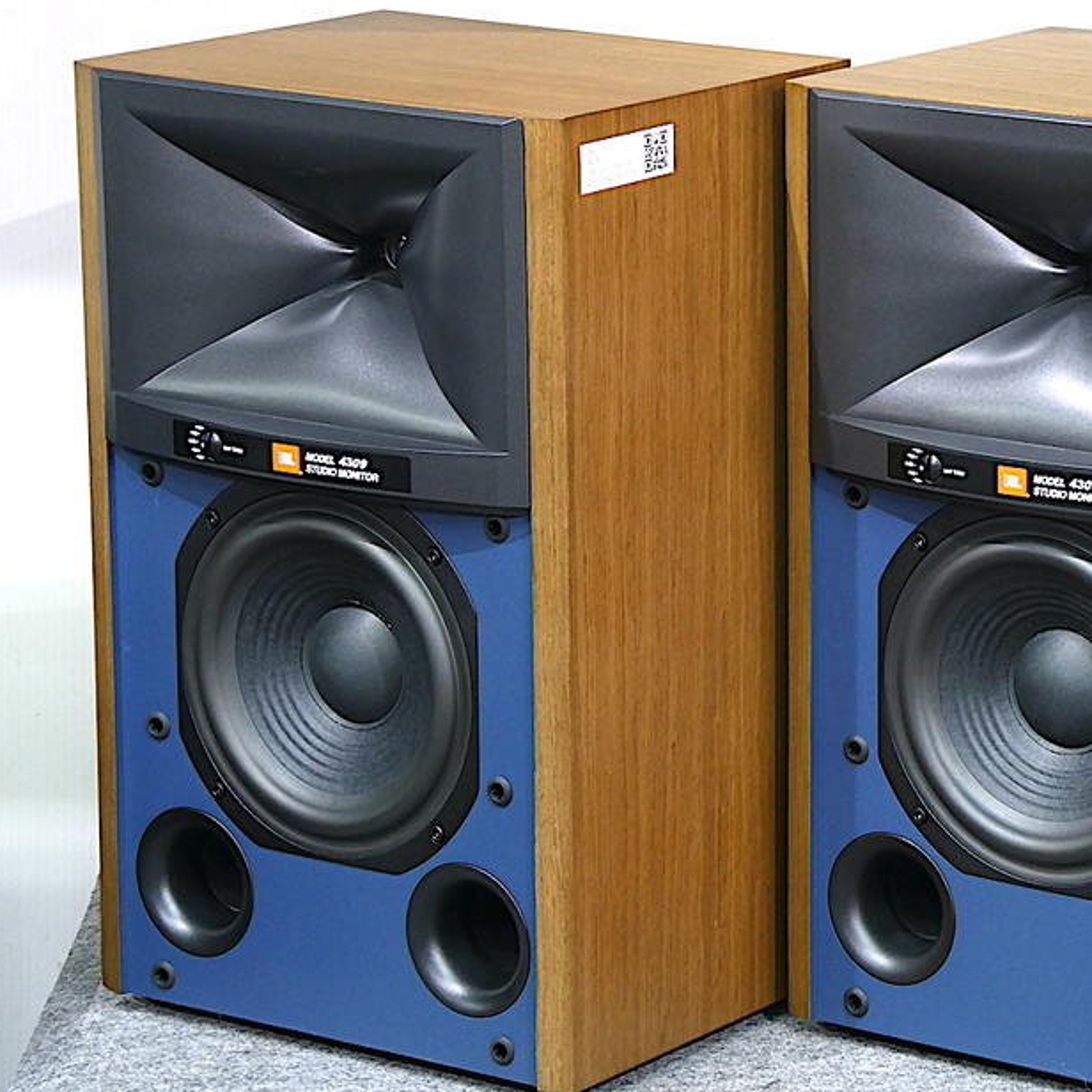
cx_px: 812
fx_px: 5211
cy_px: 548
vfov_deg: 12.0
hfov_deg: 11.9
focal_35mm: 146
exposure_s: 1/3.2
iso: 200
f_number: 5.1
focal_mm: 19
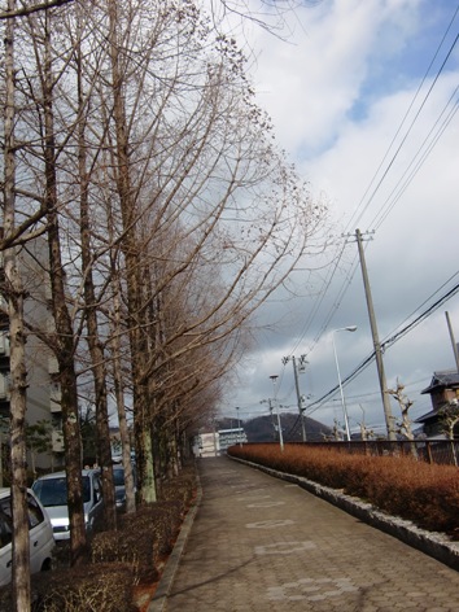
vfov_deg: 47.9
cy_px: 306
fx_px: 690
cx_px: 230
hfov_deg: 36.8
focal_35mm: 39
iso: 64
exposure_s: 1/160
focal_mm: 6.9
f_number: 8
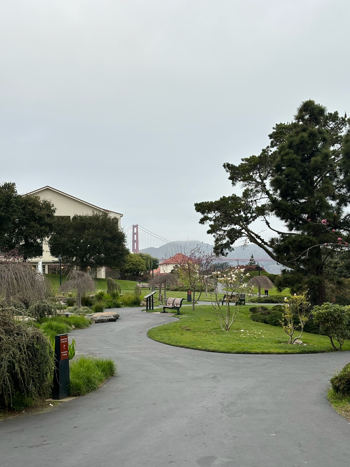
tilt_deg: +3.6
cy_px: 234
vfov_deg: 36.8
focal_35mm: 52
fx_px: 701
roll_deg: +0.1
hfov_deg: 28.0
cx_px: 175
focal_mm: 5.96
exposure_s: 1/383
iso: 32
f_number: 1.6
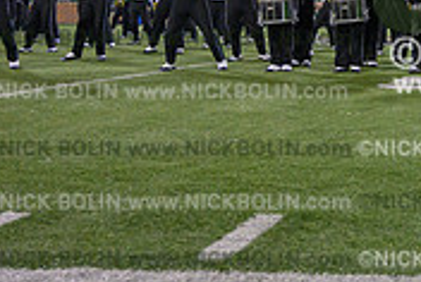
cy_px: -18
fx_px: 925
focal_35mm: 79
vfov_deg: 16.9
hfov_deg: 22.9
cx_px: 541
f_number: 4
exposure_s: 1/1000
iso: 5000
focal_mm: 24
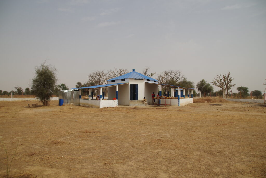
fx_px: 200
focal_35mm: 27
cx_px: 133
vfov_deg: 47.9
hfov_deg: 67.4
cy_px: 89
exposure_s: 1/1000
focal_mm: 18
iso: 320
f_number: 5
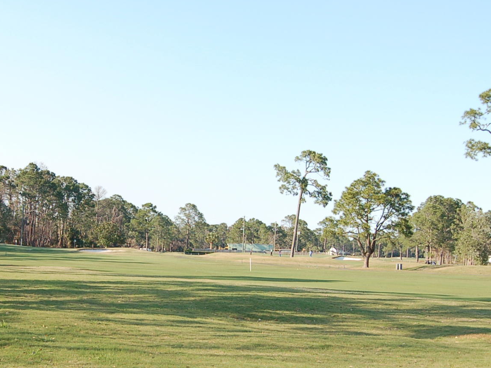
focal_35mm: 68
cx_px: 157
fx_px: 965
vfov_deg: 21.5
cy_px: 250
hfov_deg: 28.3
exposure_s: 1/250
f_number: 8
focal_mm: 24
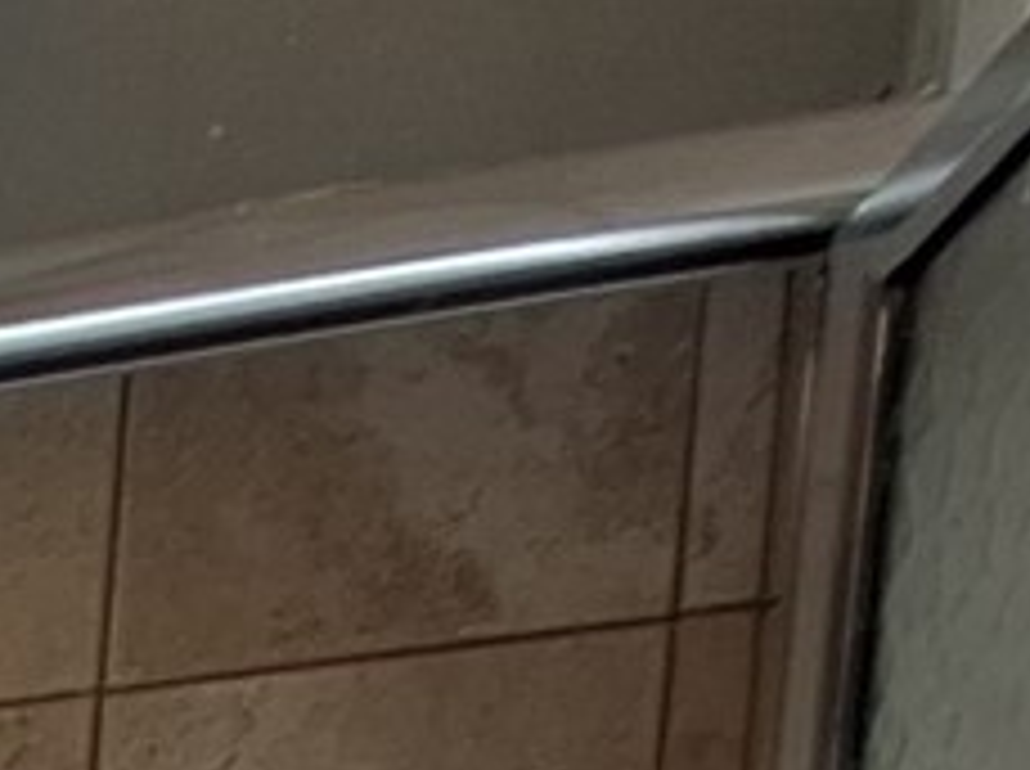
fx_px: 2703
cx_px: -2276
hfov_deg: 10.6
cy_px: 2540
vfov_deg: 10.0
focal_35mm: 91
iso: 64
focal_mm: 1.74
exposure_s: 1/40
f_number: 2.2
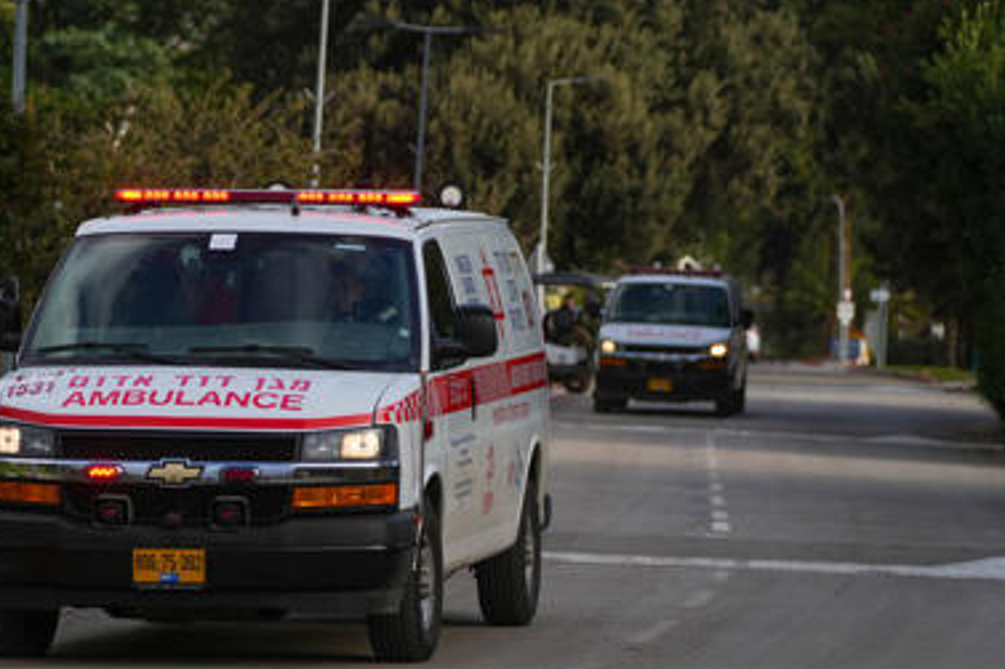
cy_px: 386
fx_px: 6362
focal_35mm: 228
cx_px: 387
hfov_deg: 9.0
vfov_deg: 6.0
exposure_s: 1/640
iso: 100
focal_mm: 179
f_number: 5.6
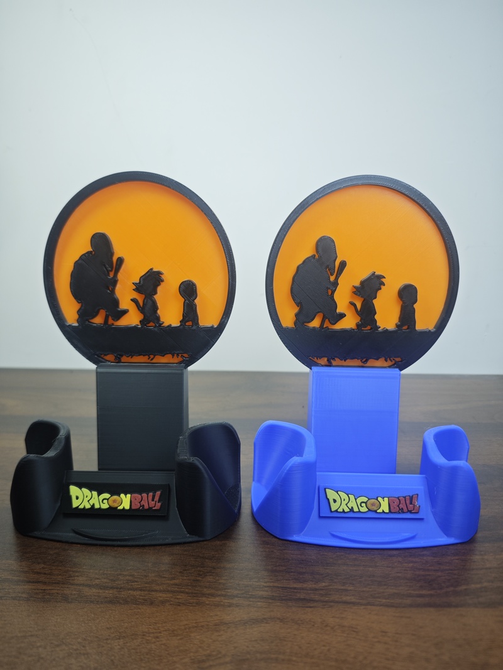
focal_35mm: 23
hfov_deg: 58.9
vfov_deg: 73.9
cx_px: 252
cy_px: 335
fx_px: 446
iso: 125
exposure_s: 1/100
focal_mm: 6.55
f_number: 1.6
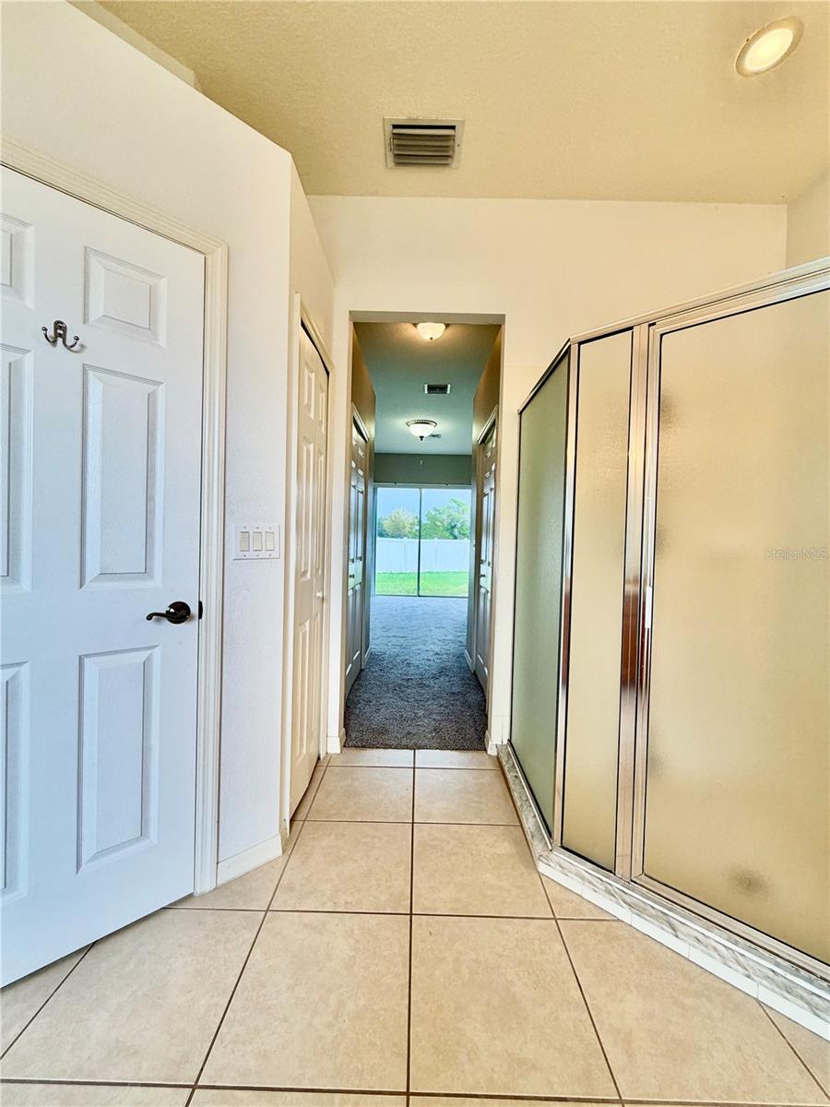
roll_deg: -1.7
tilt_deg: -1.4
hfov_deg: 85.7
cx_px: 415
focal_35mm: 14
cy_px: 554
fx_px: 448
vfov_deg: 102.1
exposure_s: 1/120
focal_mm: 2.22
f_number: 2.2
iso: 125
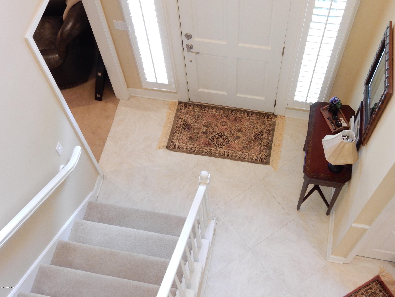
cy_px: 148
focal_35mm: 43
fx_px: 491
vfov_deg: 33.6
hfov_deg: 43.9
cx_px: 198
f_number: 4.2
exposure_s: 1/10
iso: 400
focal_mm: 7.6
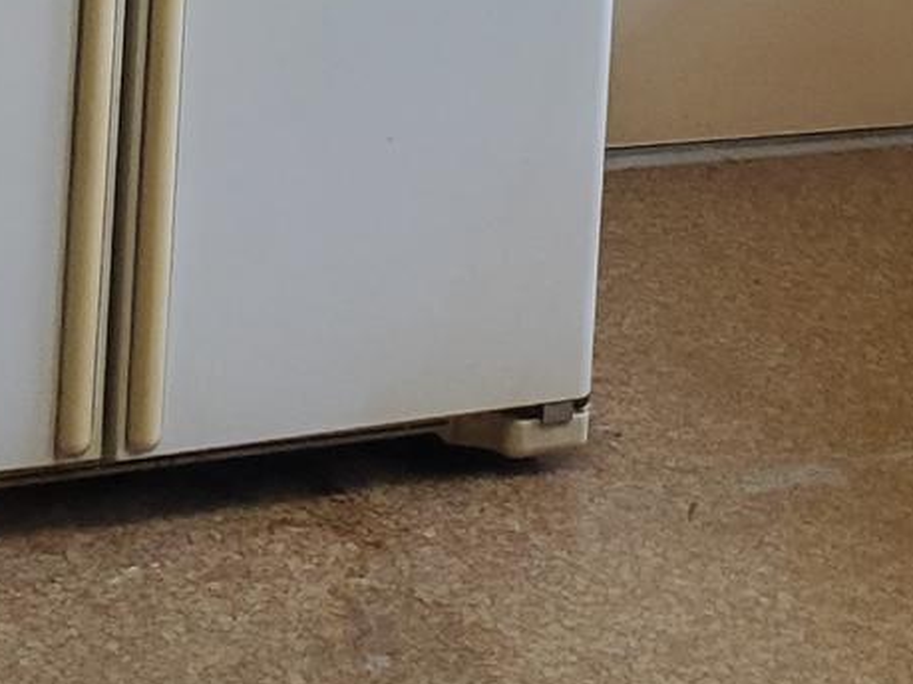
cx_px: 418
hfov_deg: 17.0
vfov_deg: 11.8
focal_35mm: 116
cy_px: -531
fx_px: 3059
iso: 200
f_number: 2.4
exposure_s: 1/59
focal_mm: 4.3
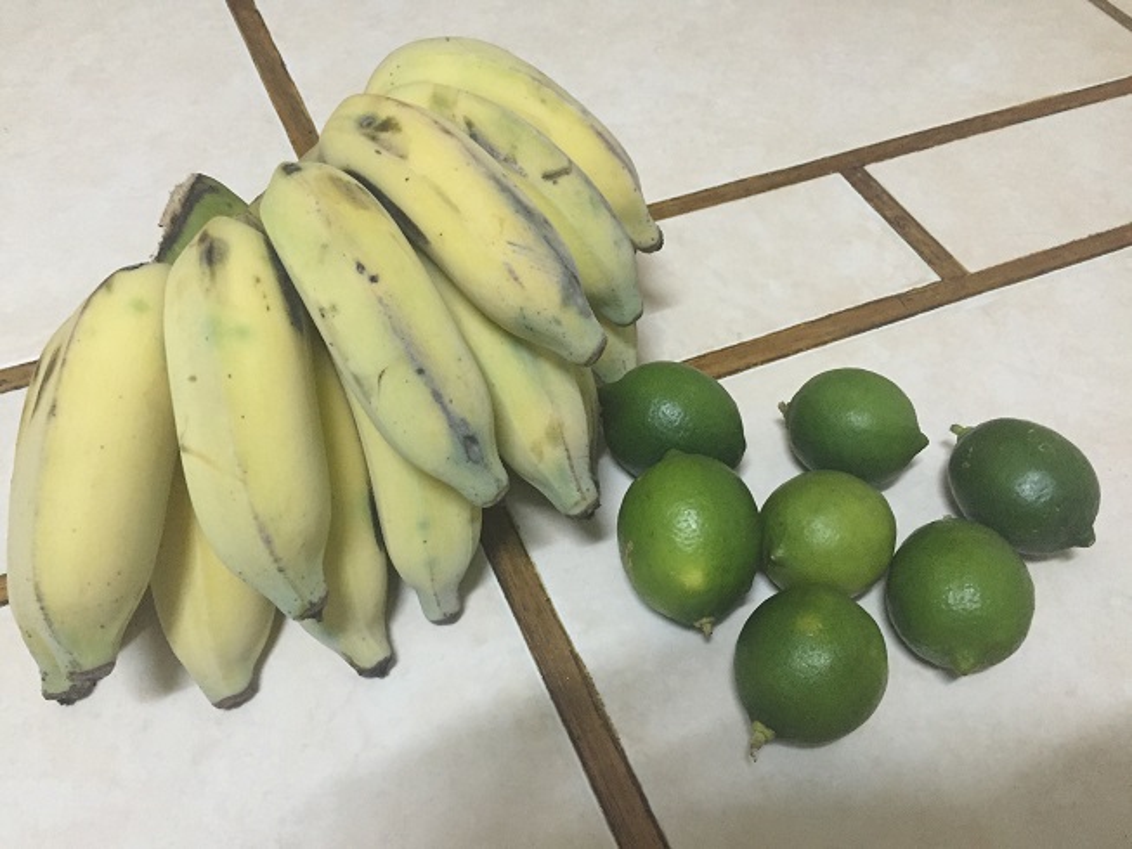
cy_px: 424
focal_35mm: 29
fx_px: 949
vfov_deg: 48.2
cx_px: 566
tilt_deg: -52.1
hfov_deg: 61.7
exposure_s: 1/15
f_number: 2.2
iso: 250
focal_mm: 4.15
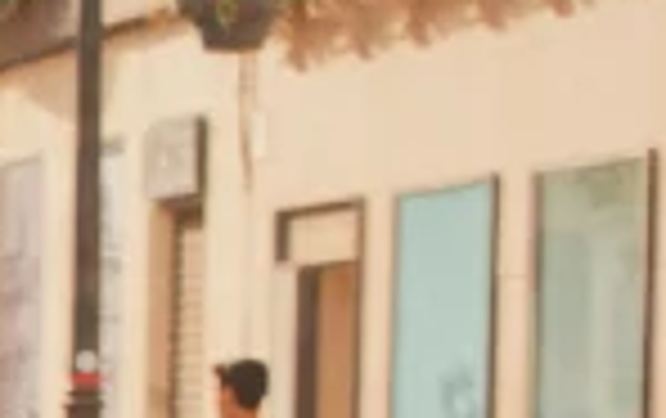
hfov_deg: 6.1
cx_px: -1588
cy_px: 537
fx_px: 5635
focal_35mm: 310
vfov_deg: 4.2
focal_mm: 27
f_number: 5
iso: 160
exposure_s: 1/160
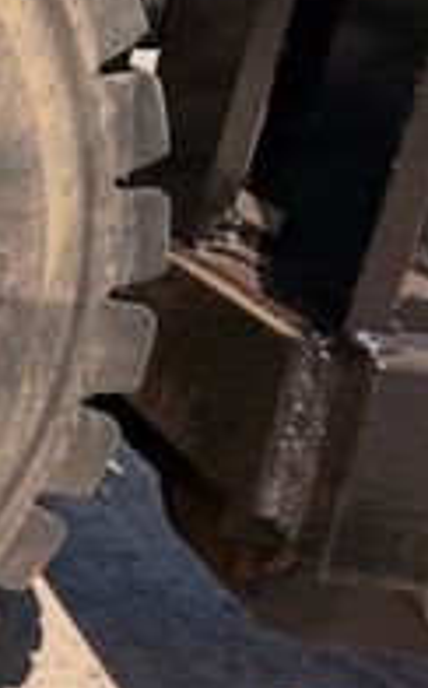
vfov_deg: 26.2
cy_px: 172
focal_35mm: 78
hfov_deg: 12.7
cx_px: -610
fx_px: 1460
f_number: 1.78
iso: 80
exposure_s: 1/3584
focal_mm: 6.76
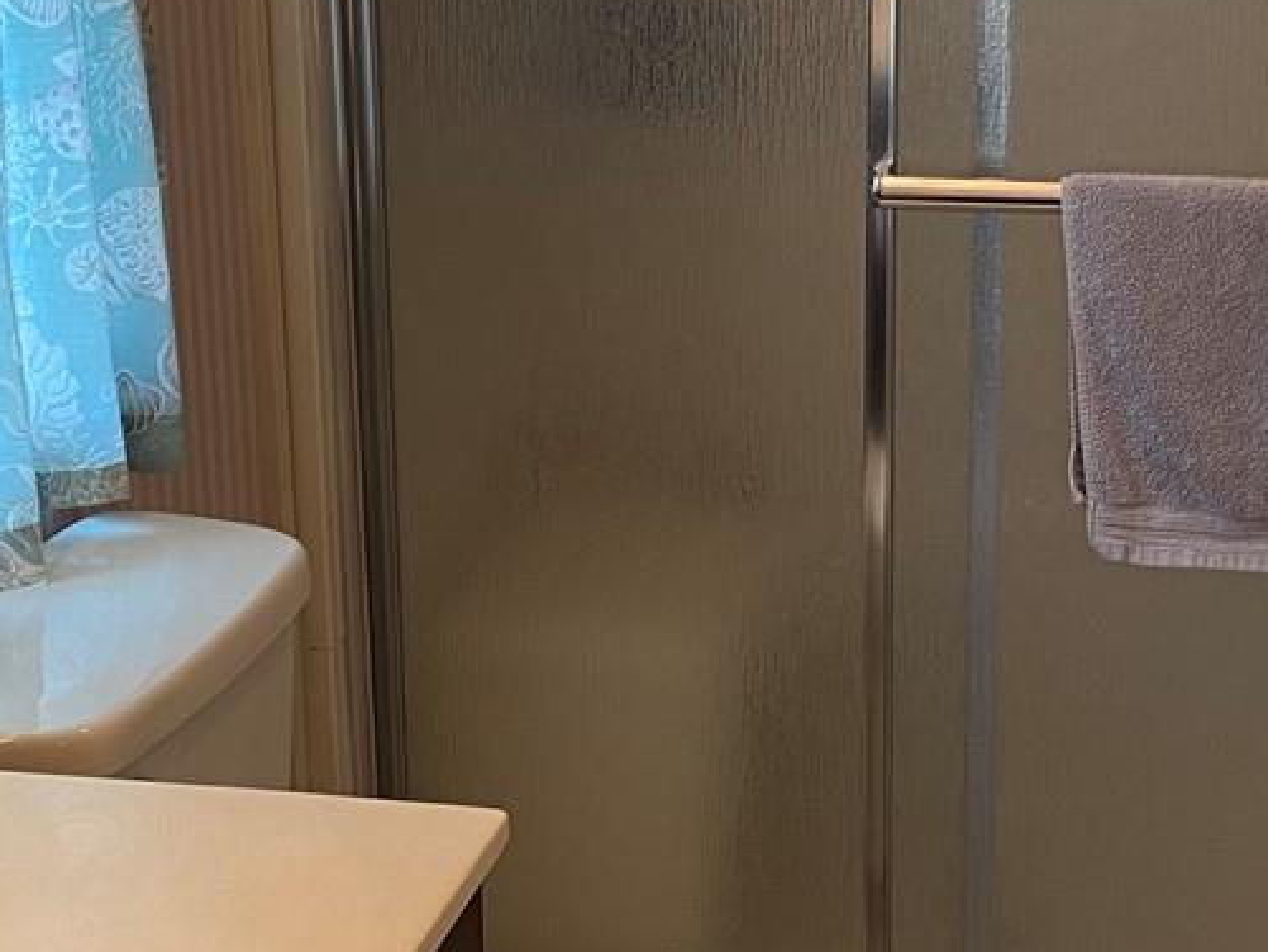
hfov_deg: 23.6
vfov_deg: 17.8
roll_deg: +0.7
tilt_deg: -15.8
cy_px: 390
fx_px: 3041
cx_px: 640
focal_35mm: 83
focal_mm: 4.25
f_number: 1.8
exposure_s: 1/60
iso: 80
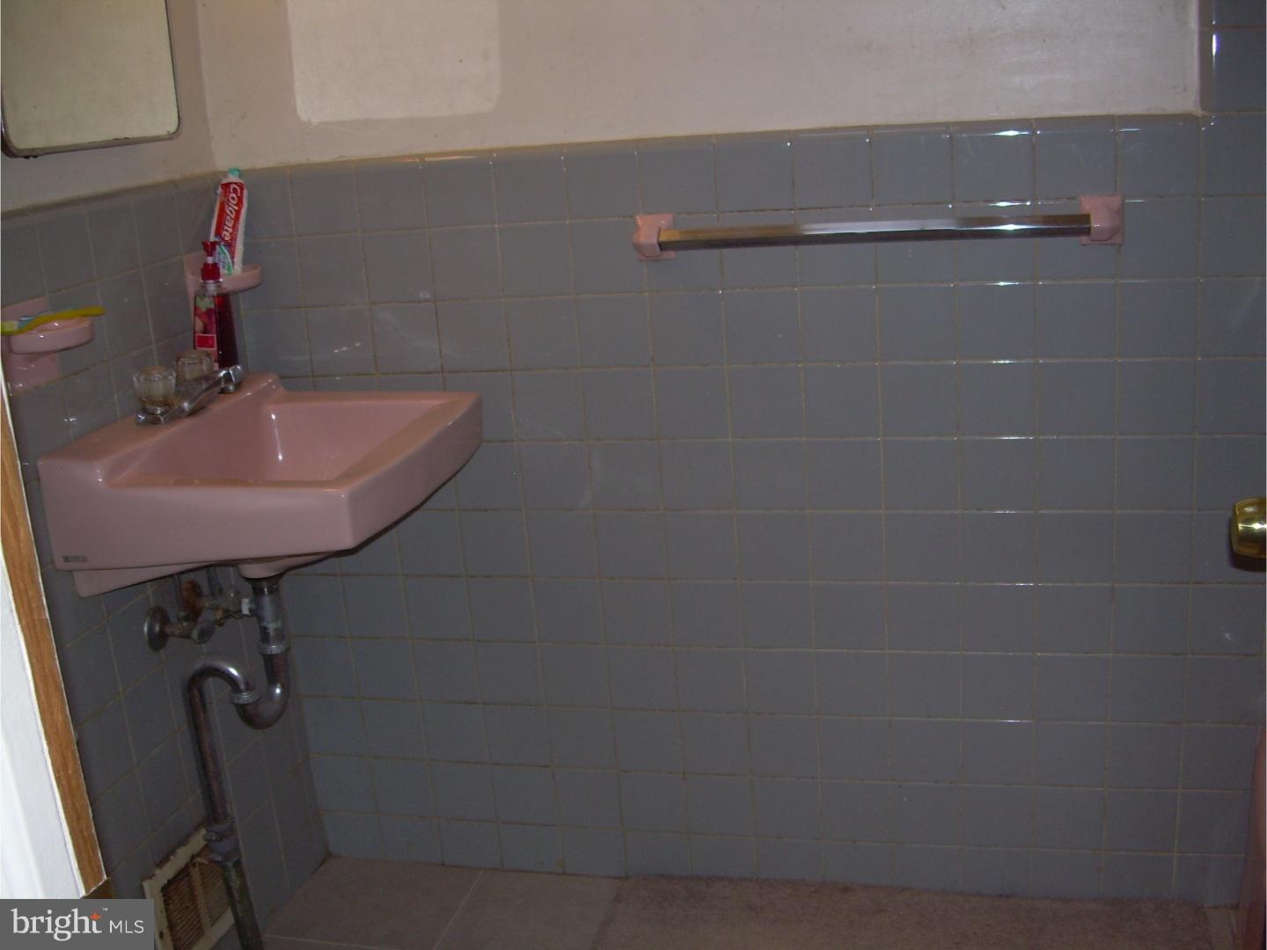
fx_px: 1391
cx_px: 634
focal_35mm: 38
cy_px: 475
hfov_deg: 49.0
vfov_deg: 37.7
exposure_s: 1/60
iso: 50
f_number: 2.8
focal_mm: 6.3
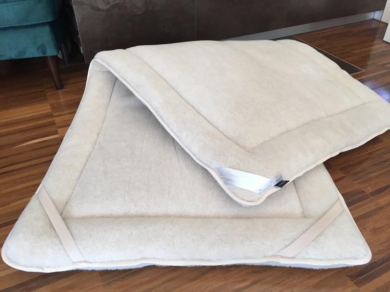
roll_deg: -0.7
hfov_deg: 61.7
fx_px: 327
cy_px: 146
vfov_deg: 48.2
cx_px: 195
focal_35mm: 29
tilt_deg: -39.3
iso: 32
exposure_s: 1/33
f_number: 2.2
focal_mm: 4.15
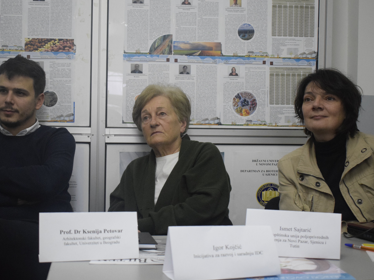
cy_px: 153
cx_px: 165
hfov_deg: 33.9
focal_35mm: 57
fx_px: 612
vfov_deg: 25.8
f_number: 4.2
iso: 3200
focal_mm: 29
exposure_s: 1/100
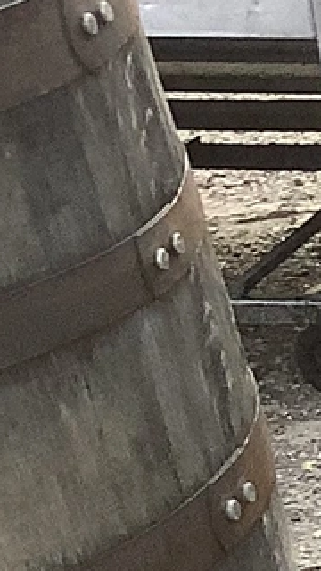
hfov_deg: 4.9
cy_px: 764
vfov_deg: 10.0
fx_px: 3193
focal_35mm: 211
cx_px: 1535
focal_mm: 3.3
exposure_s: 1/120
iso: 50
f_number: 2.4
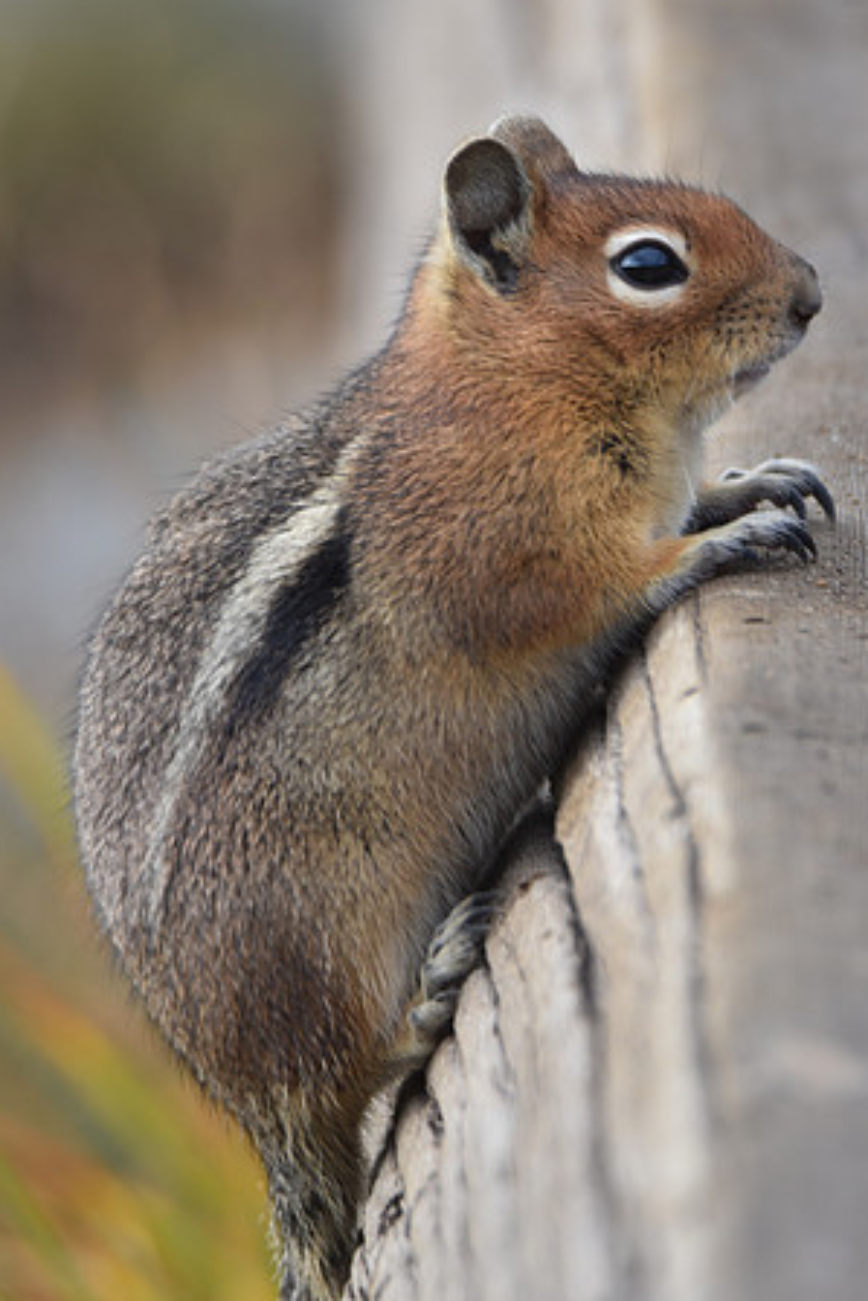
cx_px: 451
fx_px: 42134
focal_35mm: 1166
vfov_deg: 1.8
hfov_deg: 1.2
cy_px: 569
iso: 200
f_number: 6.3
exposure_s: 1/200
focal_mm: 600
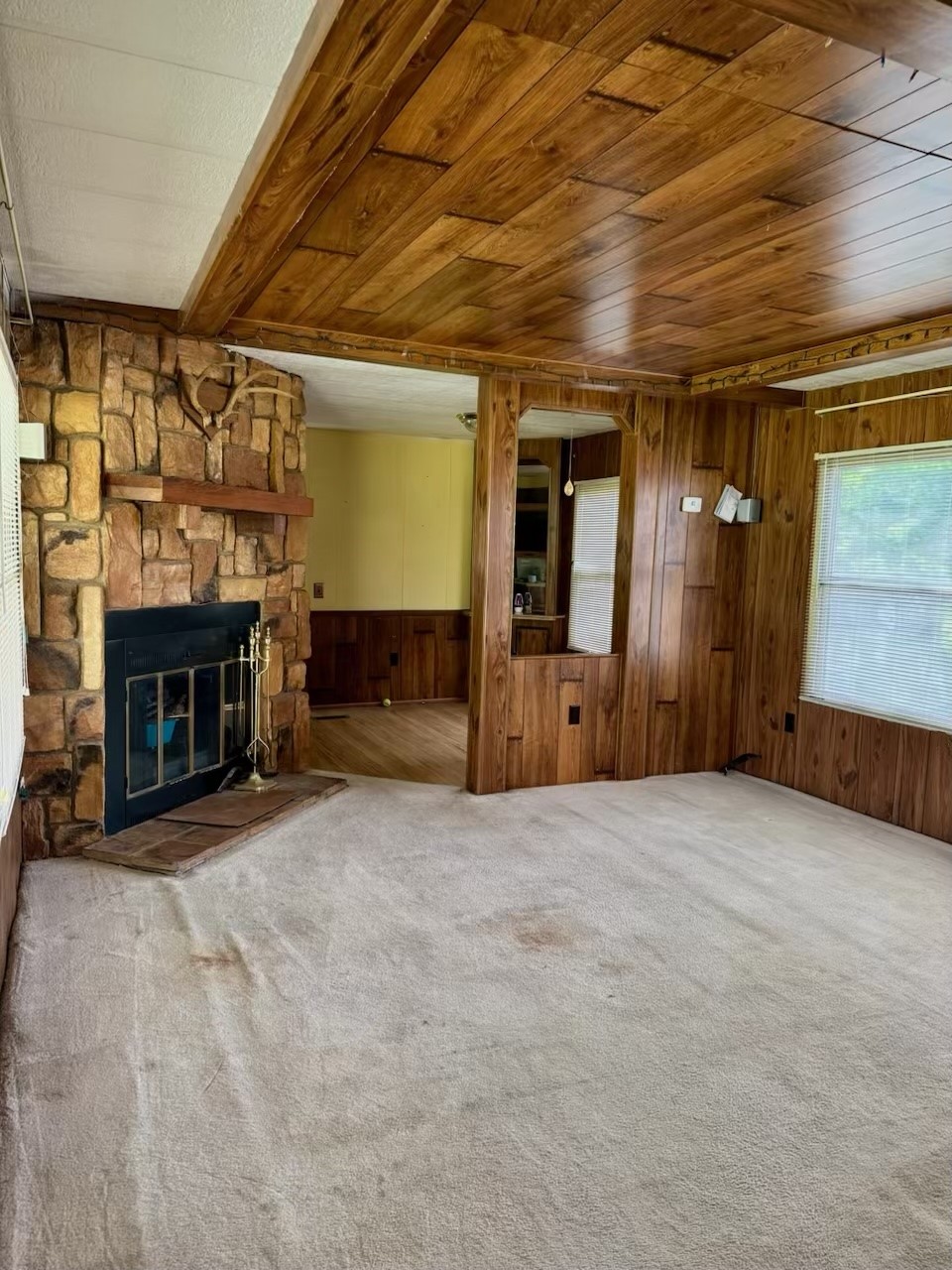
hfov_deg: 56.8
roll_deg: -2.4
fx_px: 880
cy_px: 635
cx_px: 476
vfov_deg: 71.6
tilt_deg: -6.2
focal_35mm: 24
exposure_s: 1/60
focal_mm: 6.76
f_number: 1.78
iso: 250
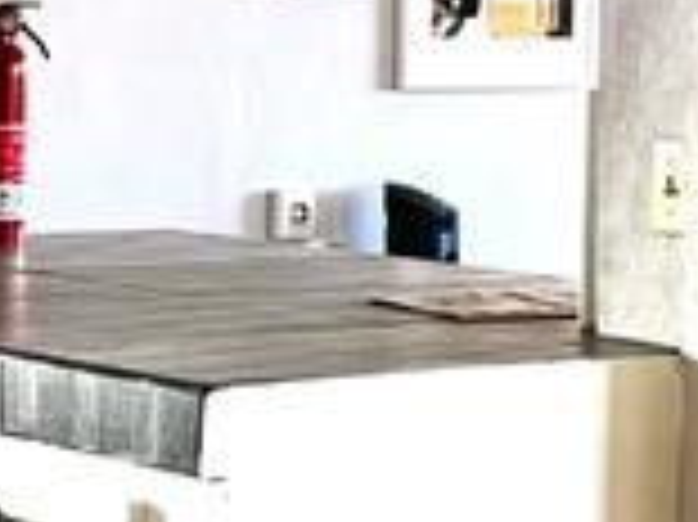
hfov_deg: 10.9
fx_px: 3466
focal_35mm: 172
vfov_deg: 8.6
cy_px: 54
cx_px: 1202
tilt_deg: -2.7
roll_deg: -2.0
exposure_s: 1/120
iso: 125
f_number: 1.5
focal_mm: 5.7
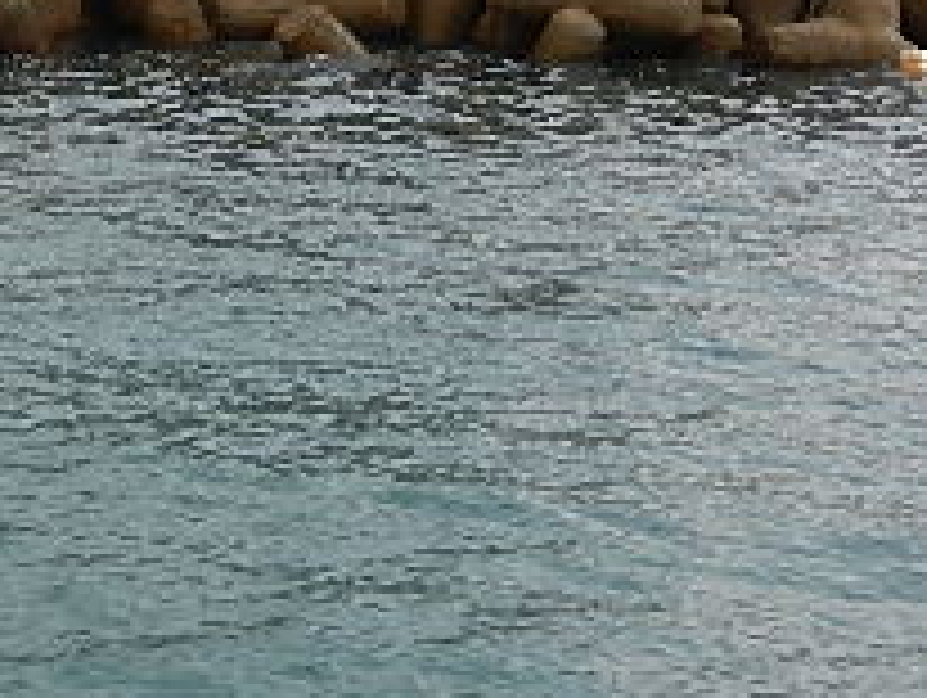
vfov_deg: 12.1
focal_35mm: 118
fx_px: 3164
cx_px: 54
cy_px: -275
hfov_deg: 16.4
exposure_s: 1/100
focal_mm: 6.9
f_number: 4
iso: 160
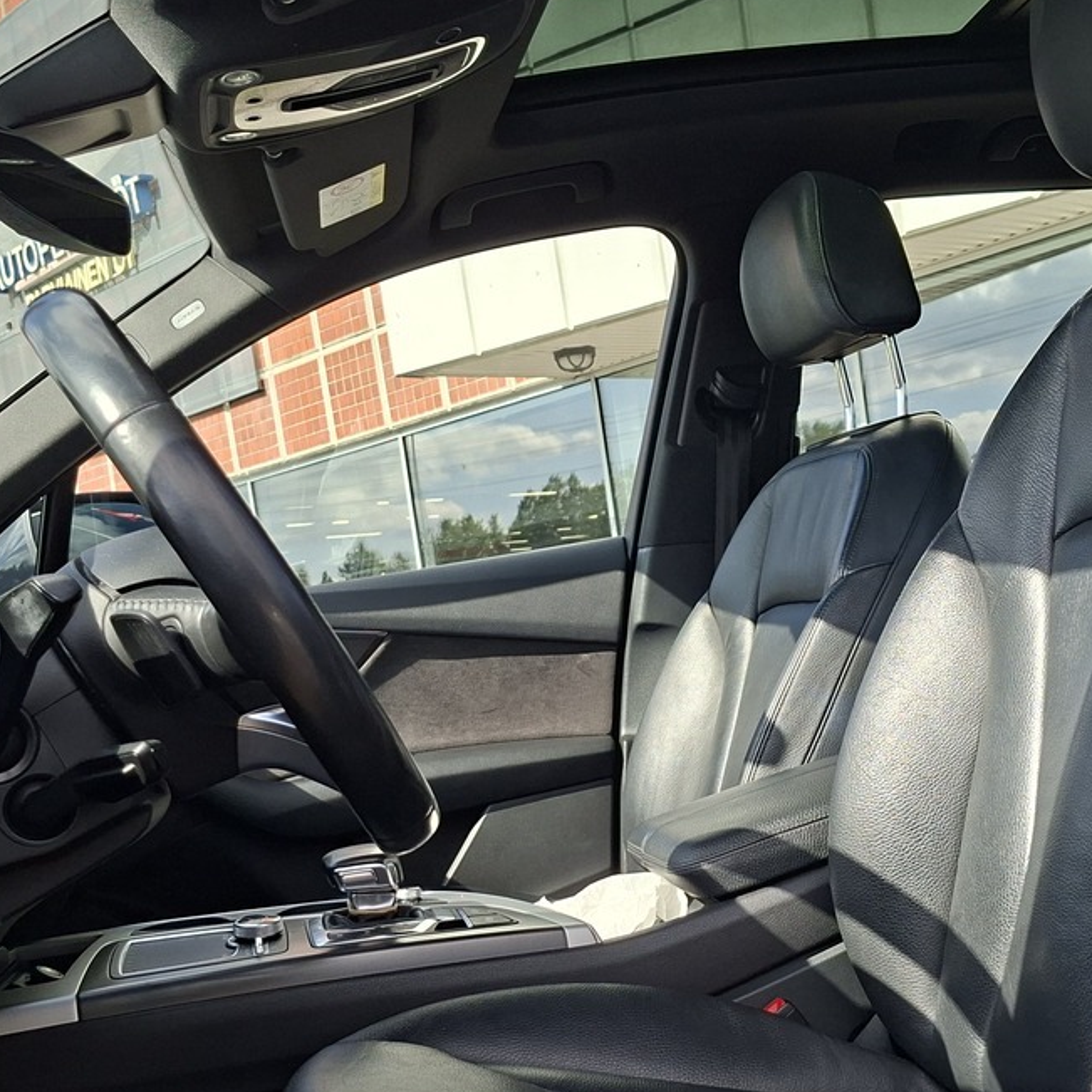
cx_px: 678
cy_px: 679
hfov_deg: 37.3
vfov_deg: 37.3
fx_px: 1606
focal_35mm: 45
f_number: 1.8
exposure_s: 1/1153
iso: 50
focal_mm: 5.54
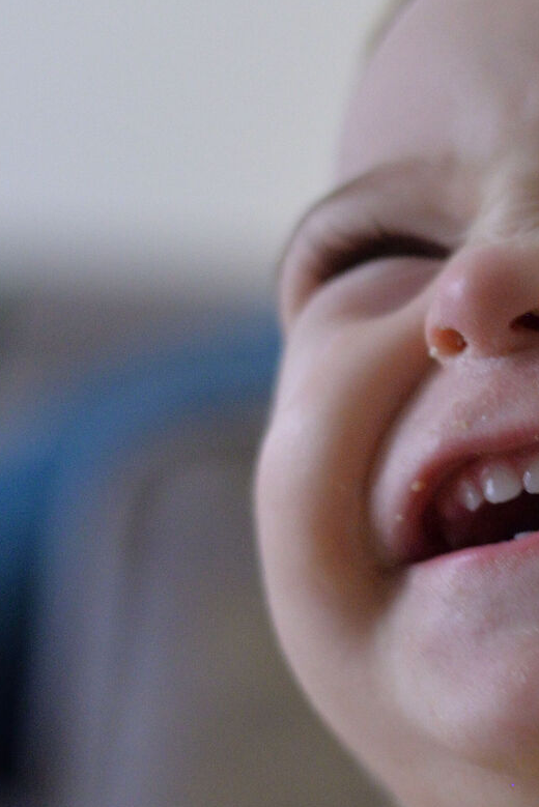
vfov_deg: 13.3
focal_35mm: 154
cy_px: 420
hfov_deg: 8.7
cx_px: 757
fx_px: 3455
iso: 3600
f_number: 2.5
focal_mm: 50
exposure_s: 1/50
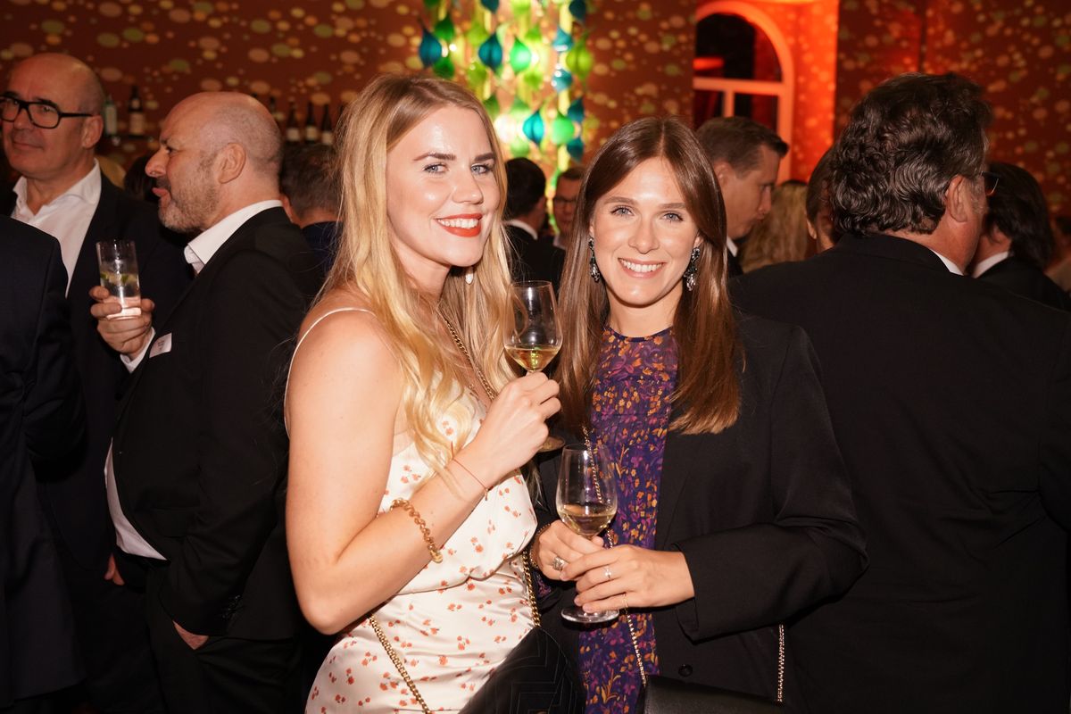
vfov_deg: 35.9
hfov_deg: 51.9
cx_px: 536
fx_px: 1101
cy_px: 357
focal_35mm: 37
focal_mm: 37
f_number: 4
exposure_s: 1/25
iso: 2500
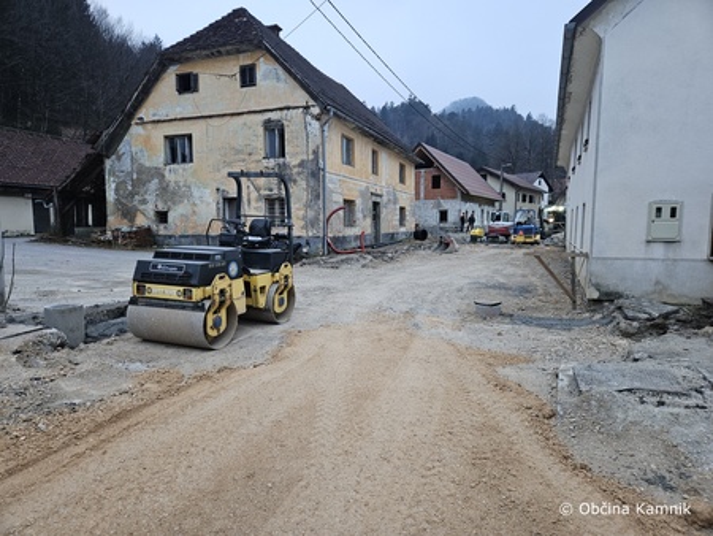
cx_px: 356
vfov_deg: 58.9
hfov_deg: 73.9
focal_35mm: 23
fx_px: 474
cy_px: 268
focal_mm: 5.4
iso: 100
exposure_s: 1/100
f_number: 1.8
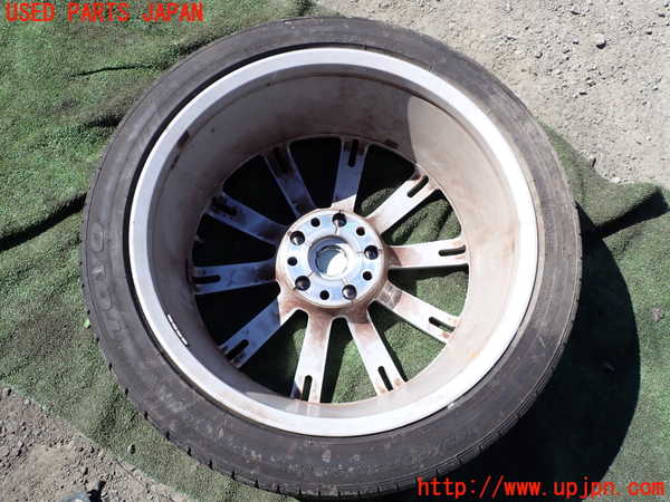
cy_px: 251
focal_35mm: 30
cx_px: 335
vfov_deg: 46.8
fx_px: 581
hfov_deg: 60.0
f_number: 3.2
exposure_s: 1/800
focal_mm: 5.4
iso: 100
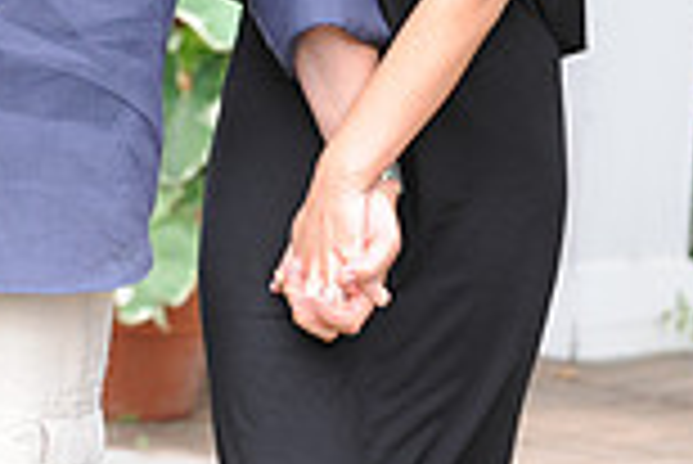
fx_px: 7110
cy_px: -374
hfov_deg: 5.6
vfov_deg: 3.7
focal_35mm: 369
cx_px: -22
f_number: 5.6
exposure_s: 1/125
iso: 500
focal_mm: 98
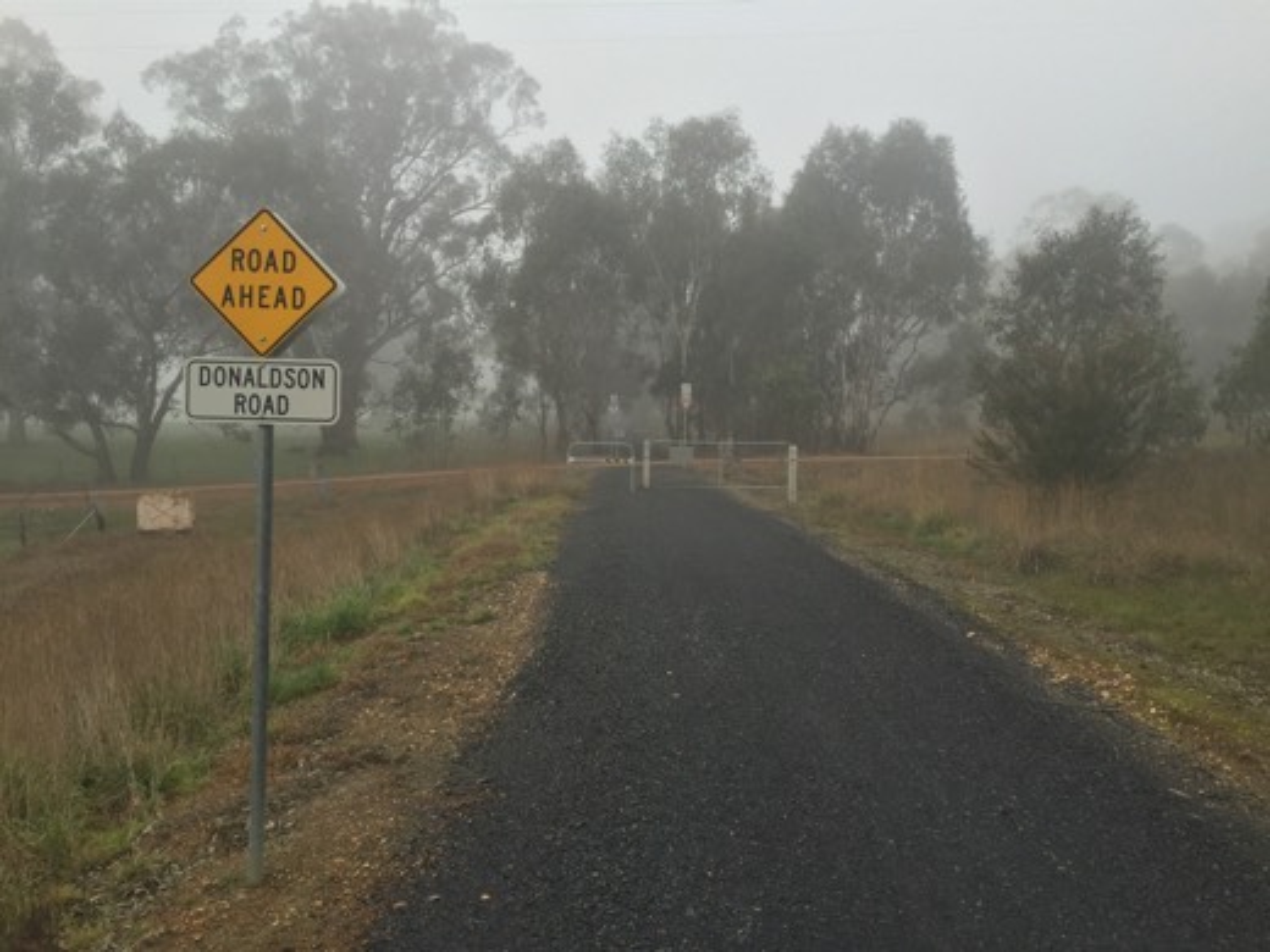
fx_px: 1064
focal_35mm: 29
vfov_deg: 48.2
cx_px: 635
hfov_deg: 61.7
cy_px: 476
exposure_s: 1/706
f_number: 2.2
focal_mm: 4.15
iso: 32
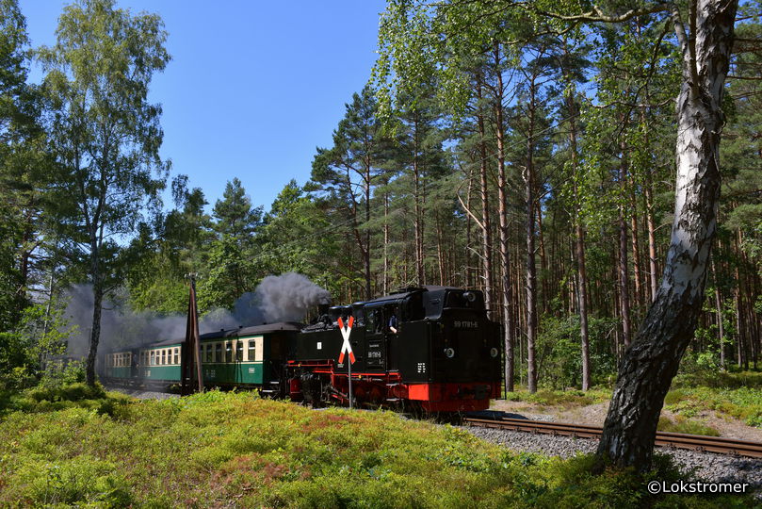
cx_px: 381
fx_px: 720
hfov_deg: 55.8
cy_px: 254
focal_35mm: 34
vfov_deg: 38.9
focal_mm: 23
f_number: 8
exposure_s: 1/640
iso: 200
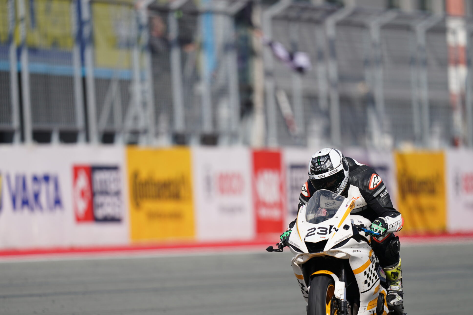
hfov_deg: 3.9
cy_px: 206
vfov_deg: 2.6
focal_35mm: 527
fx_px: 6925
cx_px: 223
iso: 100
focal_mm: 400
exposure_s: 1/2500
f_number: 2.8
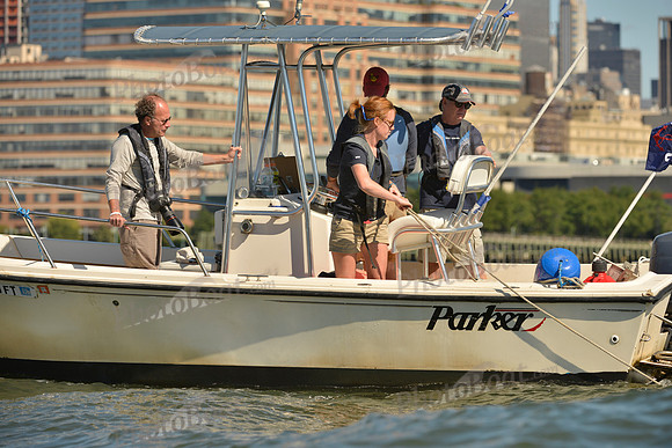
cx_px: 336
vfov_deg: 6.9
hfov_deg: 10.3
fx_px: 3734
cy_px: 224
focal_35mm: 200
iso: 200
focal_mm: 200
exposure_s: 1/1250
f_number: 5
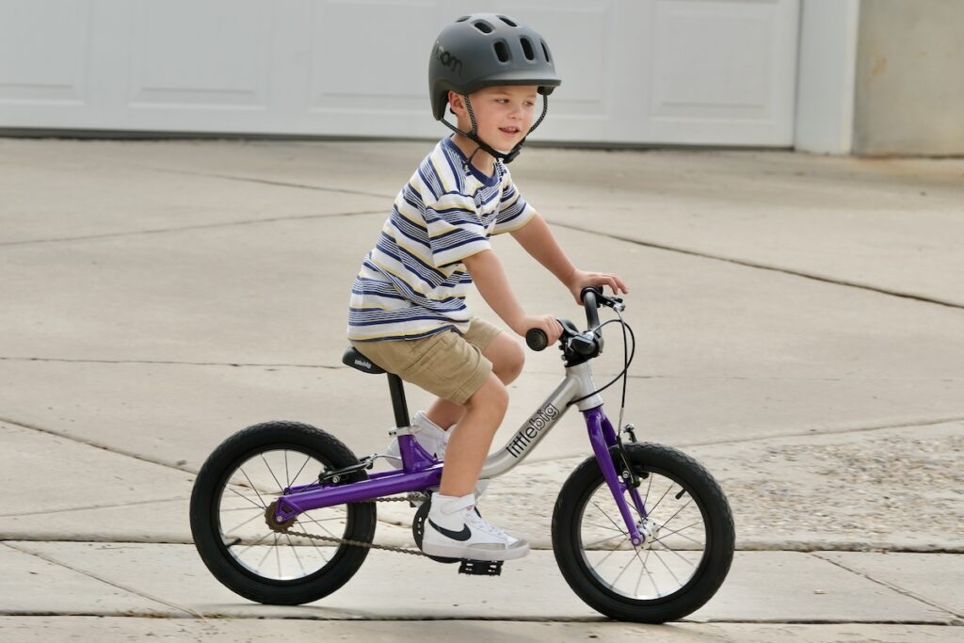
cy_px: 322
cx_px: 482
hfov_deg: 9.8
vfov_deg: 6.5
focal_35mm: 210
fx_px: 5624
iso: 125
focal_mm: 140
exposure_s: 1/450
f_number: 4.5
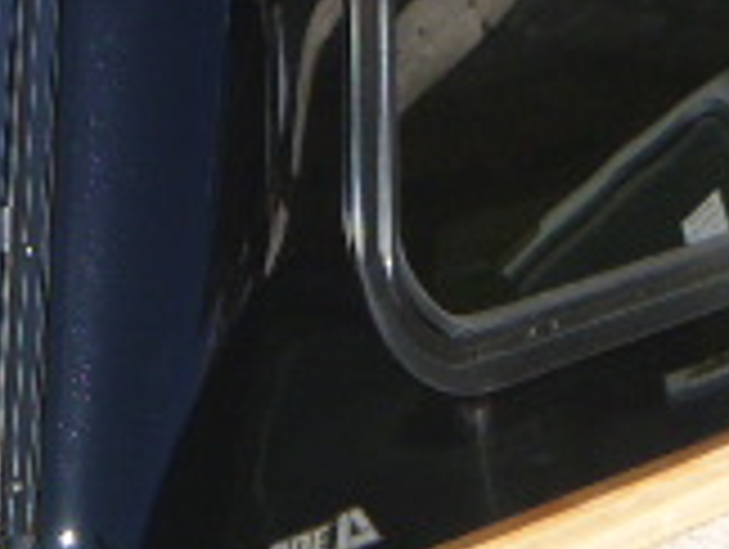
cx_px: 90
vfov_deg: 11.3
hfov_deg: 15.0
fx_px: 2742
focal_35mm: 130
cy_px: -58
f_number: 4.3
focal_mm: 5.9
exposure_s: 1/320
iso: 100
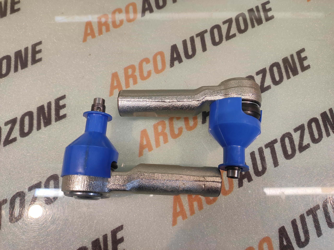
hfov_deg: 91.1
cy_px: 125
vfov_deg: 74.7
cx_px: 167
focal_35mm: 17
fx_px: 164
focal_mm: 4.74
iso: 110
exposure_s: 1/33
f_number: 1.79
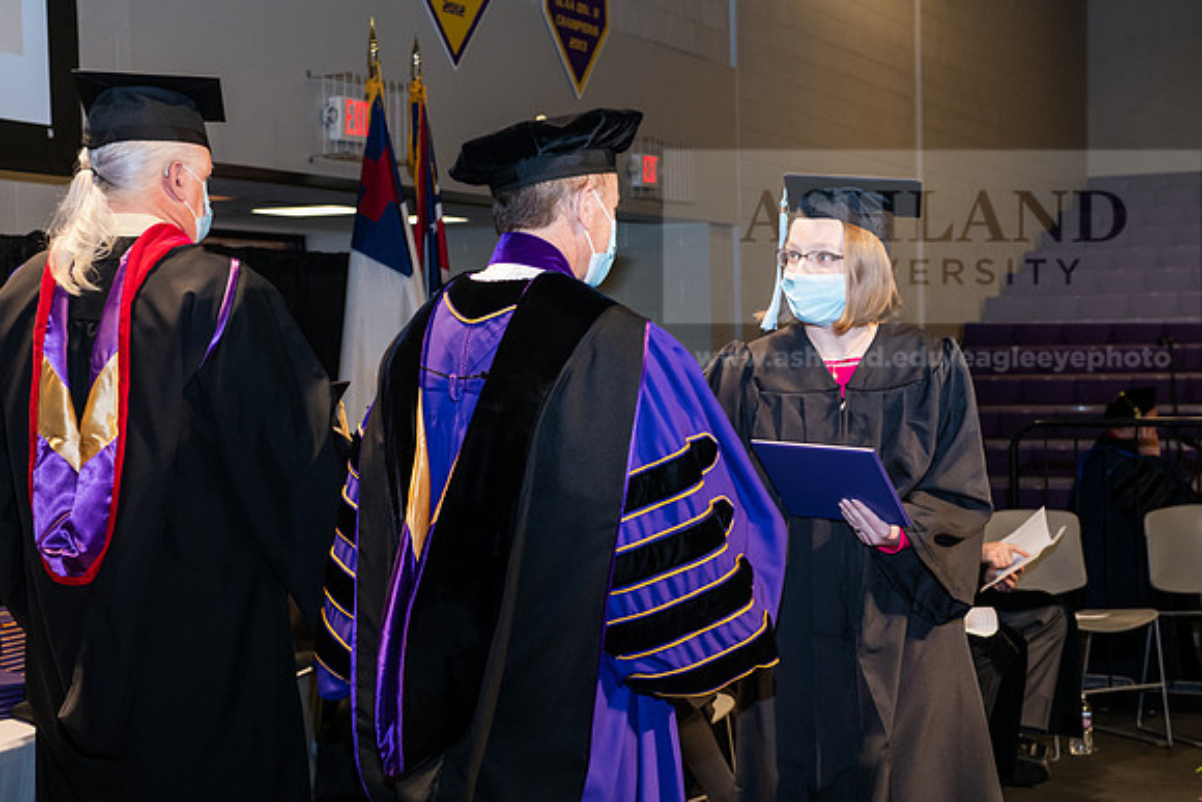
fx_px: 2204
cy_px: 401
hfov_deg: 30.5
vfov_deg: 20.6
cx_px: 601
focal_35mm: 66
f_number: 6.3
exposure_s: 1/200
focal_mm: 66
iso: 1600
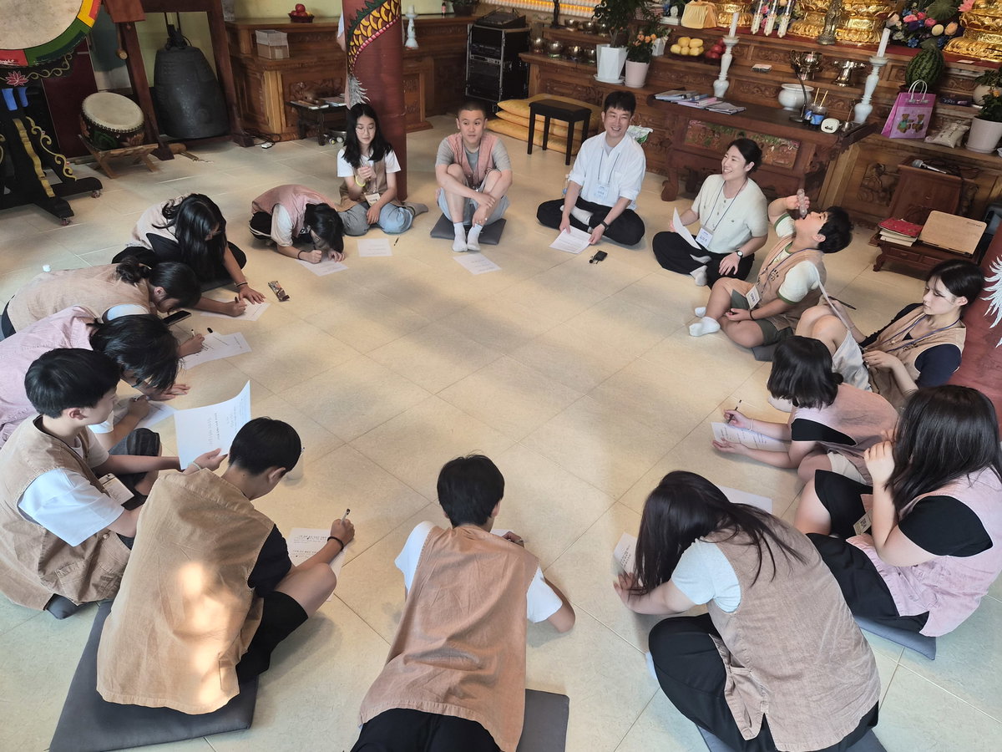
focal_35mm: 23
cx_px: 501
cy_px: 376
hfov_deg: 73.9
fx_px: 666
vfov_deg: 58.9
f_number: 1.8
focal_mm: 5.4
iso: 320
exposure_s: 1/120
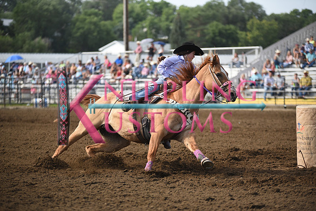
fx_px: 1229
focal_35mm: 140
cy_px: 106
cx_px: 158
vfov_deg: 9.8
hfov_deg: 14.7
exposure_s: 1/4000
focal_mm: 140
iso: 500
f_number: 2.8
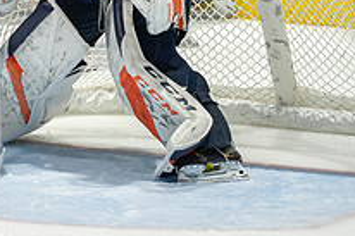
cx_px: 62
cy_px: -77
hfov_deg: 1.2
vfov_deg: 0.8
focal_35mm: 1692
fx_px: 16671
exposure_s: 1/800
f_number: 4
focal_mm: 600
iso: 1600
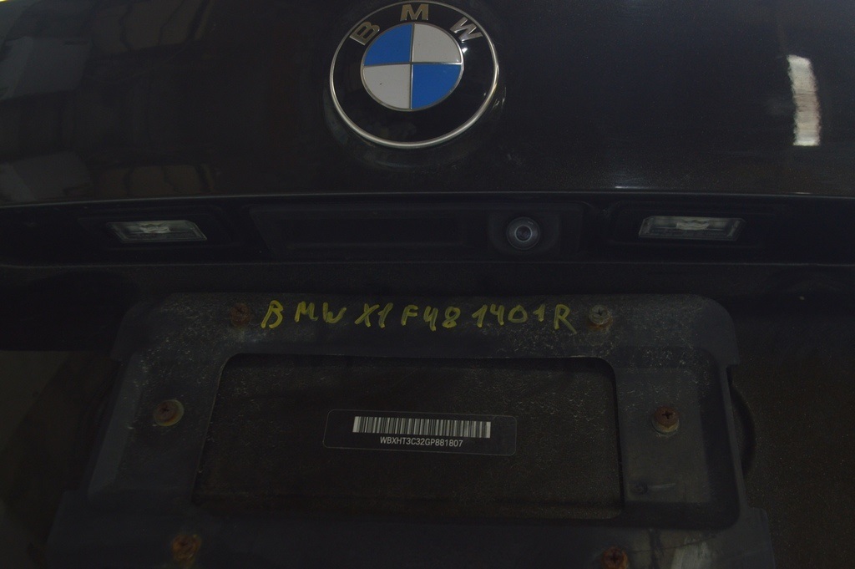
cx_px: 428
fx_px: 890
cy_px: 284
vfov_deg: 35.4
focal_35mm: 38
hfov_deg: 51.3
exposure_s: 1/20
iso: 400
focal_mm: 25
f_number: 5.6
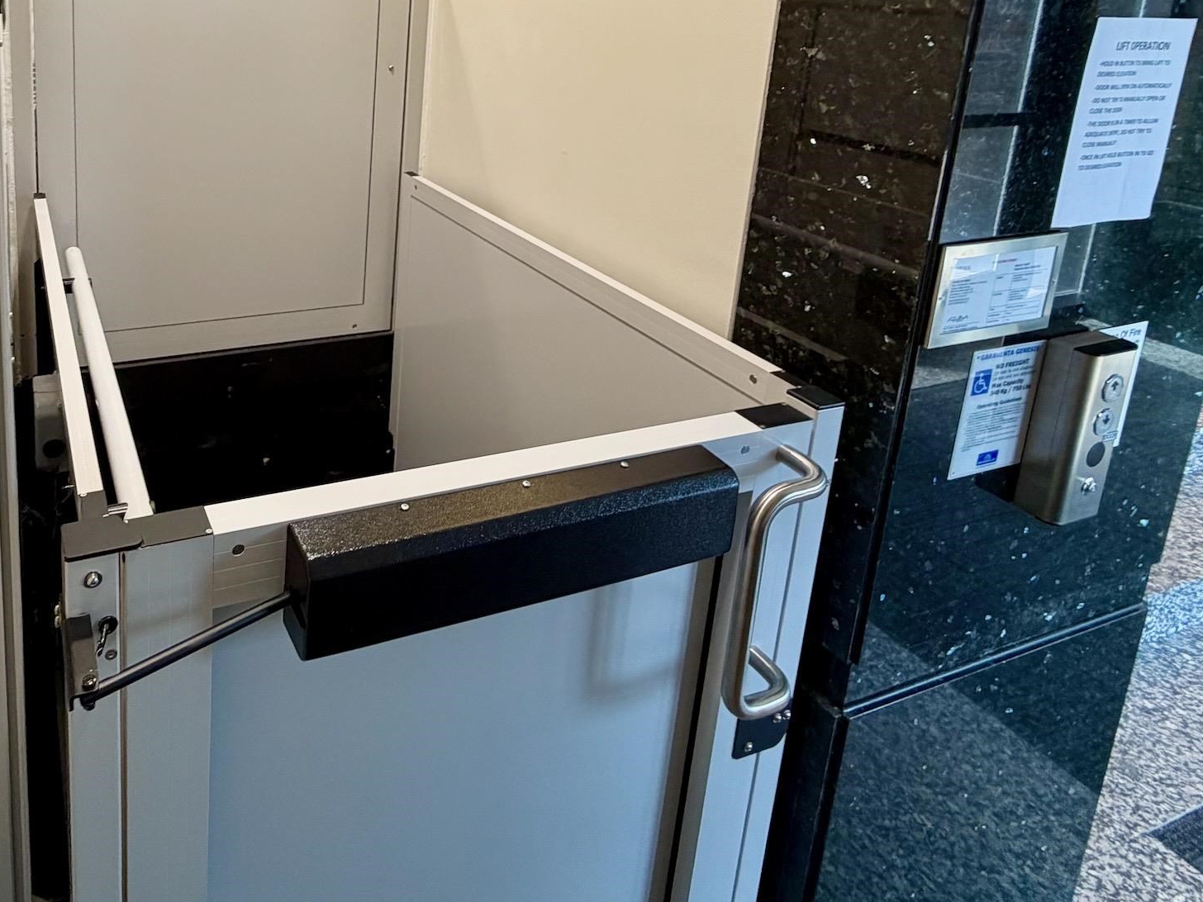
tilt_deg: -11.9
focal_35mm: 25
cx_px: 316
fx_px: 869
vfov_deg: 50.4
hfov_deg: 65.6
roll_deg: -1.8
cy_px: 140
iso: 160
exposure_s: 1/64
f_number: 2.2
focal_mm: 2.22
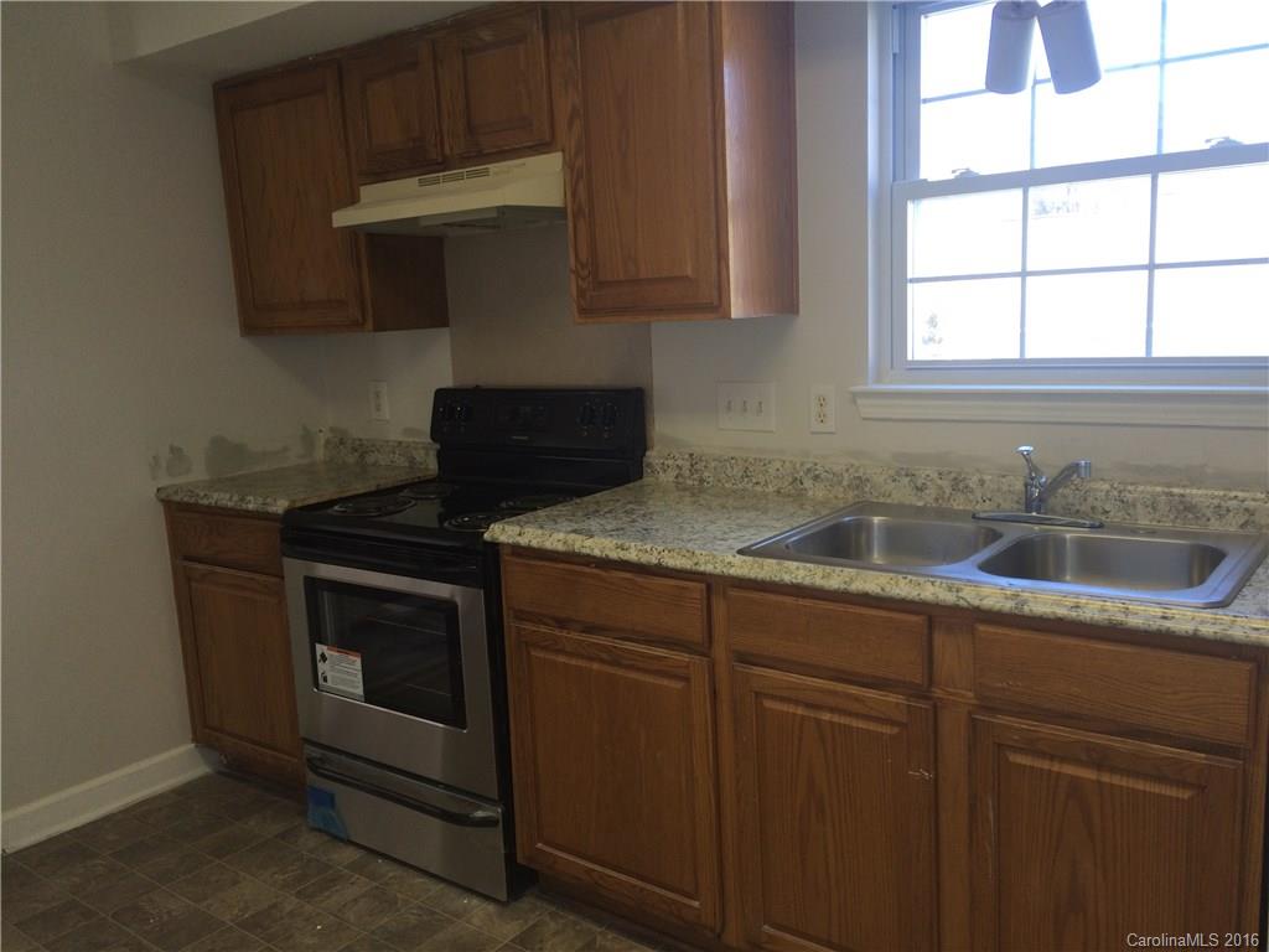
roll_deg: +4.1
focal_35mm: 29
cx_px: 634
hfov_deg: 61.7
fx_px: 1063
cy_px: 476
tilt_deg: -10.6
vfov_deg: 48.2
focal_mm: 4.15
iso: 40
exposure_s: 1/30
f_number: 2.2
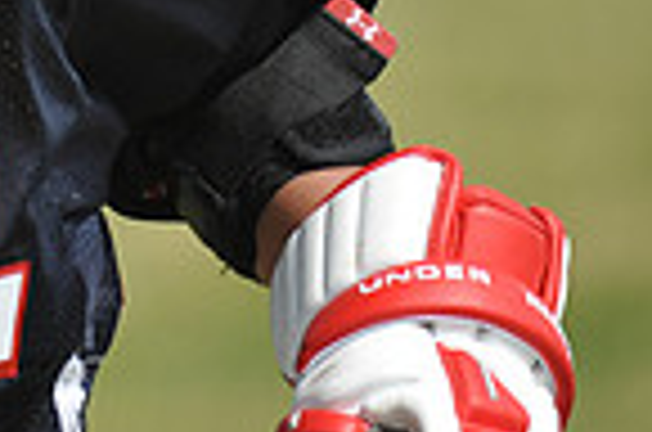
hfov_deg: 1.7
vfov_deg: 1.1
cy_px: -369
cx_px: -256
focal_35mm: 1201
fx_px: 21704
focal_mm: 300
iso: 640
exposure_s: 1/4000
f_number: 4
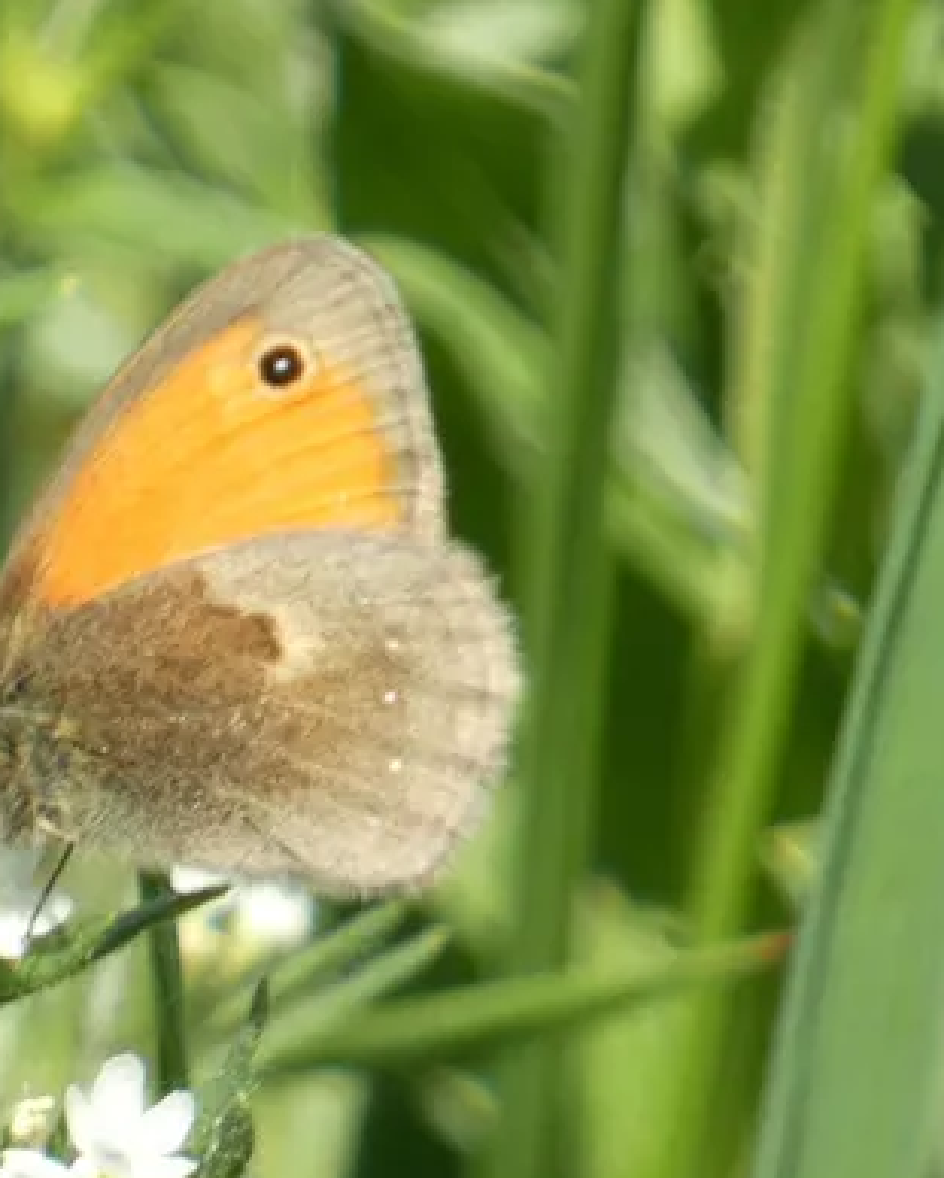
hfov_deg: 1.0
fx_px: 53126
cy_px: 717
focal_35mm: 1523
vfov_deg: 1.3
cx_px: 179
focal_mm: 169.6
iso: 100
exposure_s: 1/125
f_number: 5.6
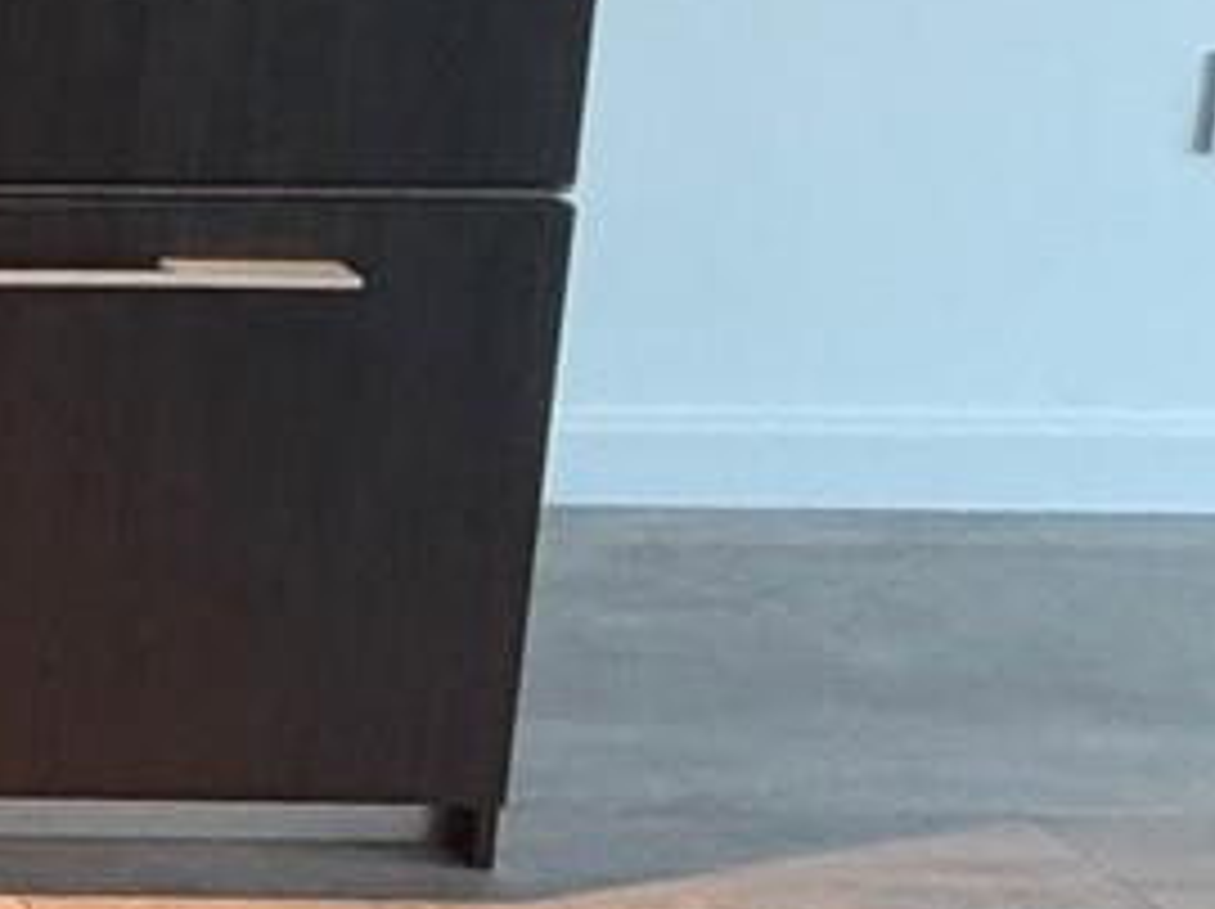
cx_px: -1480
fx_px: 2911
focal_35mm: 83
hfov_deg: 15.8
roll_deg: +0.8
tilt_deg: -5.8
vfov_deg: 16.1
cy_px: -500
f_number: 2.2
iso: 400
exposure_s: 1/60
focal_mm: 2.22
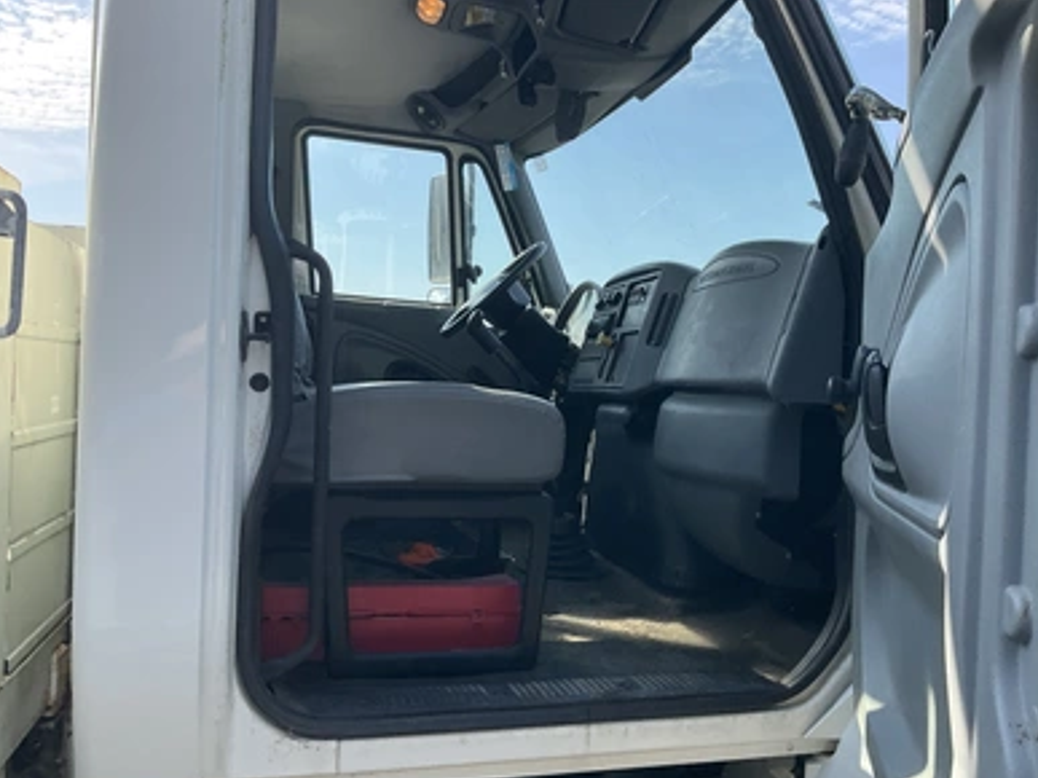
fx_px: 899
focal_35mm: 30
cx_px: 526
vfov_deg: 46.8
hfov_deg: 60.0
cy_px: 400
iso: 25
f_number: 1.8
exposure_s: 1/620
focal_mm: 3
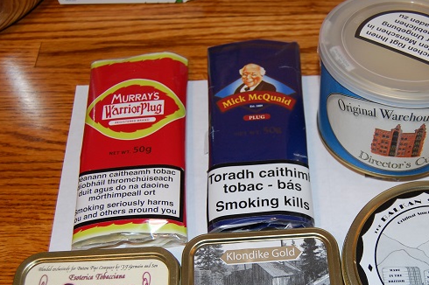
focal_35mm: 53
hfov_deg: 37.4
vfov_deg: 25.3
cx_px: 277
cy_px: 207
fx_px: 628
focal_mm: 23
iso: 400
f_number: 3.8
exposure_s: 1/60
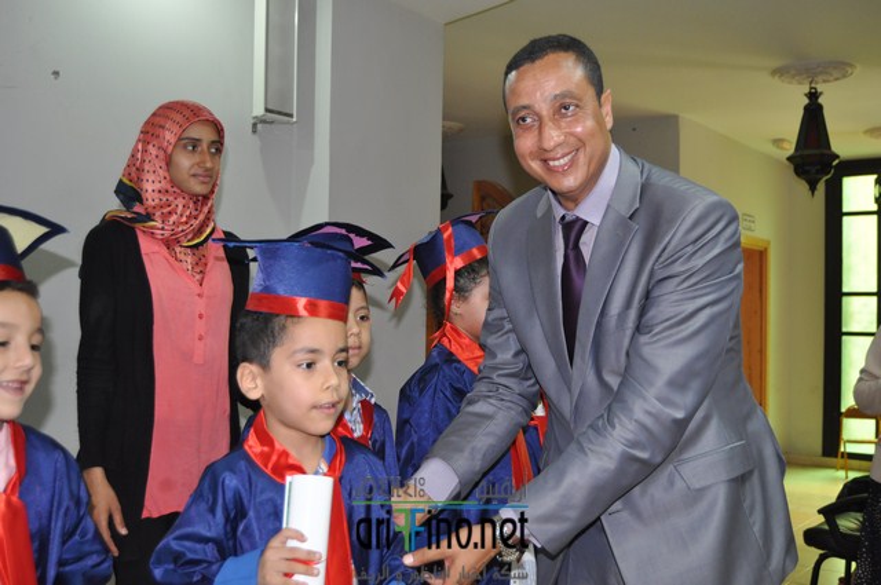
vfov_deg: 34.1
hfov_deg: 49.6
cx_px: 440
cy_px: 292
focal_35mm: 39
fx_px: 953
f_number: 4
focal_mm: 26
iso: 800
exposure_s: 1/60
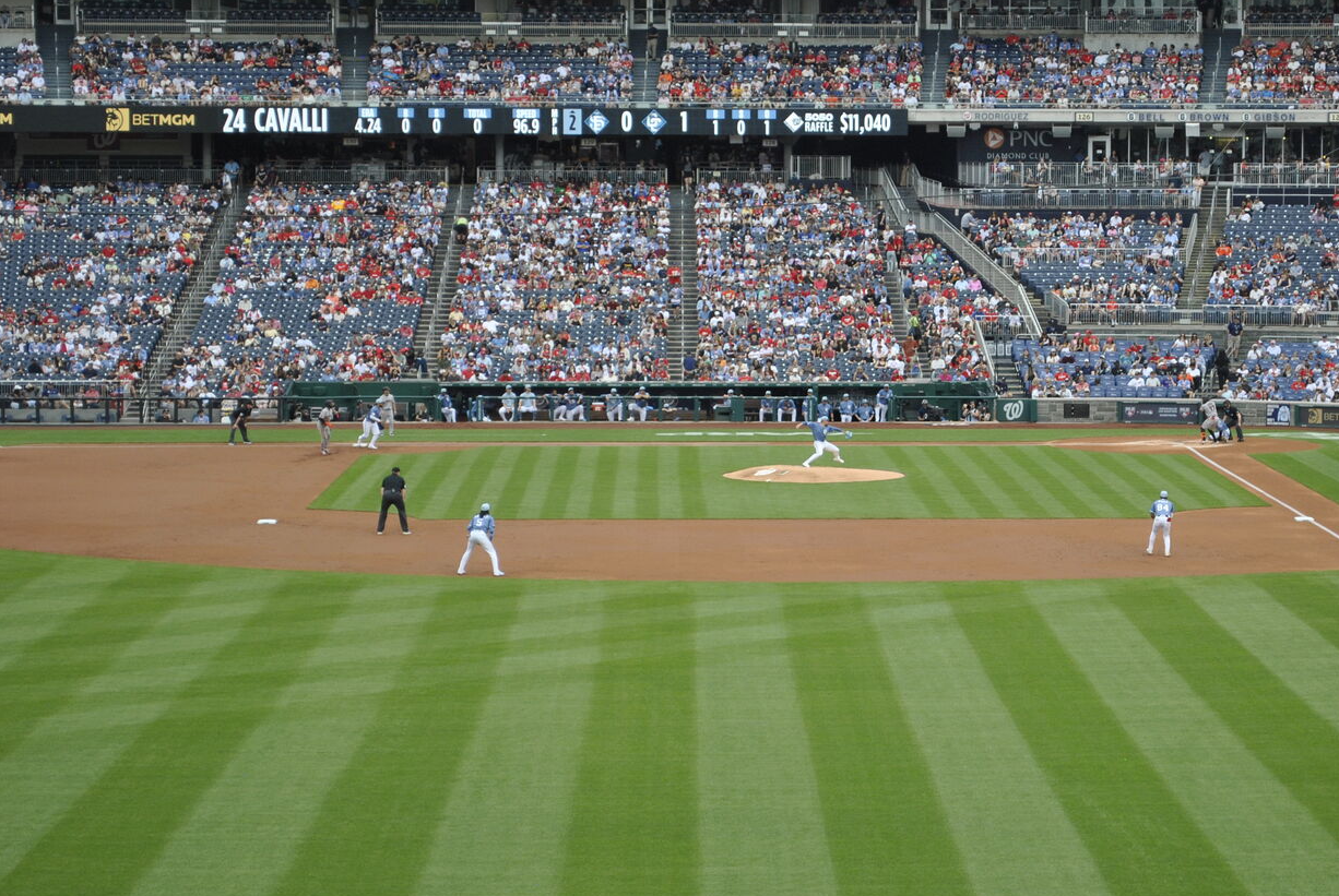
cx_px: 854
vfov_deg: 12.8
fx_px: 4009
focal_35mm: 108
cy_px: 421
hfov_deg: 18.9
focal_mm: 55
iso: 280
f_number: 5.6
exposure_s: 1/500
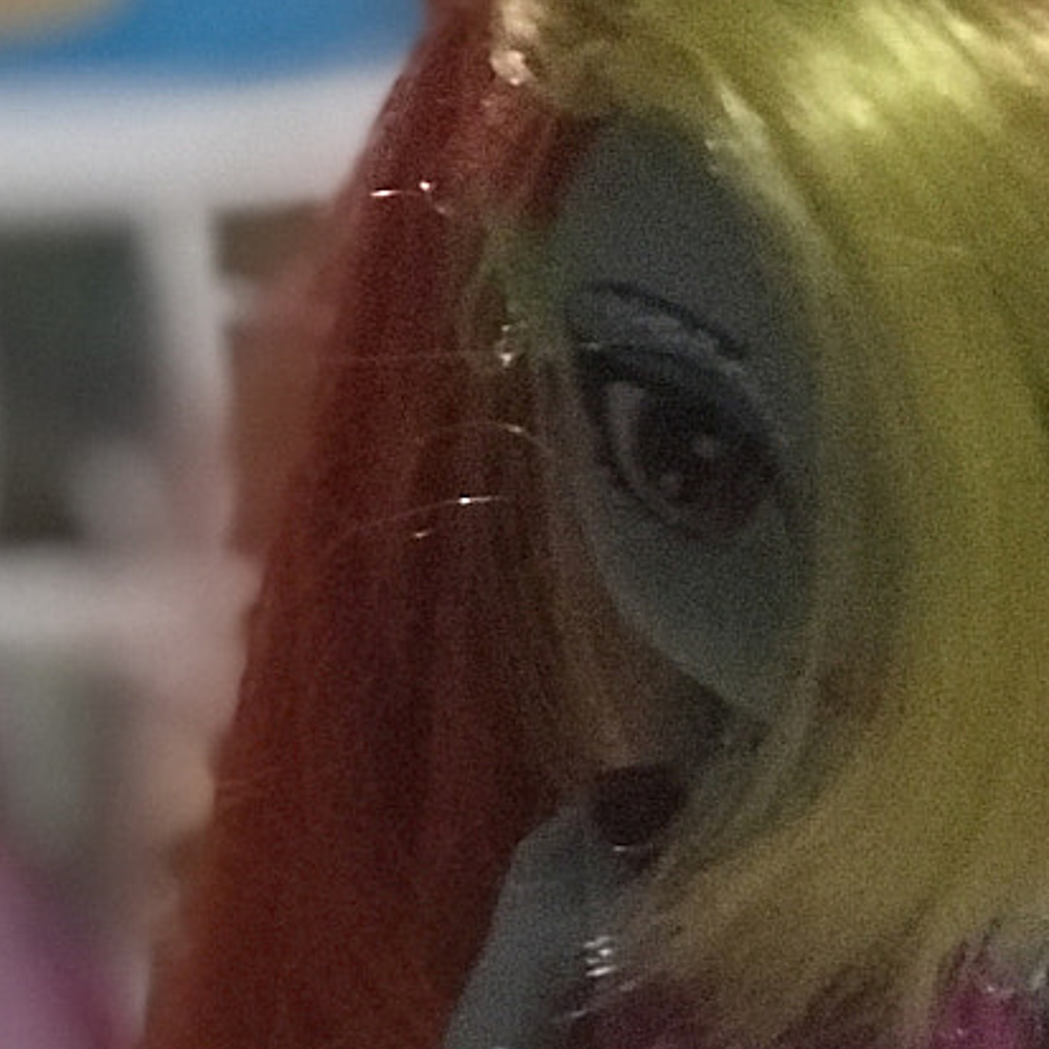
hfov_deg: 9.0
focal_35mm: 195
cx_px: 274
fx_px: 6686
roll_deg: -4.5
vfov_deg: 8.7
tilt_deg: -21.7
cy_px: 1697
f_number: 2.8
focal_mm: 6.6
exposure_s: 1/50
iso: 1250
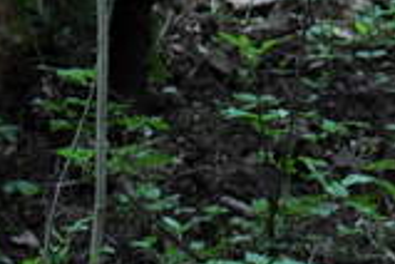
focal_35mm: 421
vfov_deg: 3.2
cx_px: 137
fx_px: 4619
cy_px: -253
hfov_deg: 4.9
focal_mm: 70
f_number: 5.6
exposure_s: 1/40
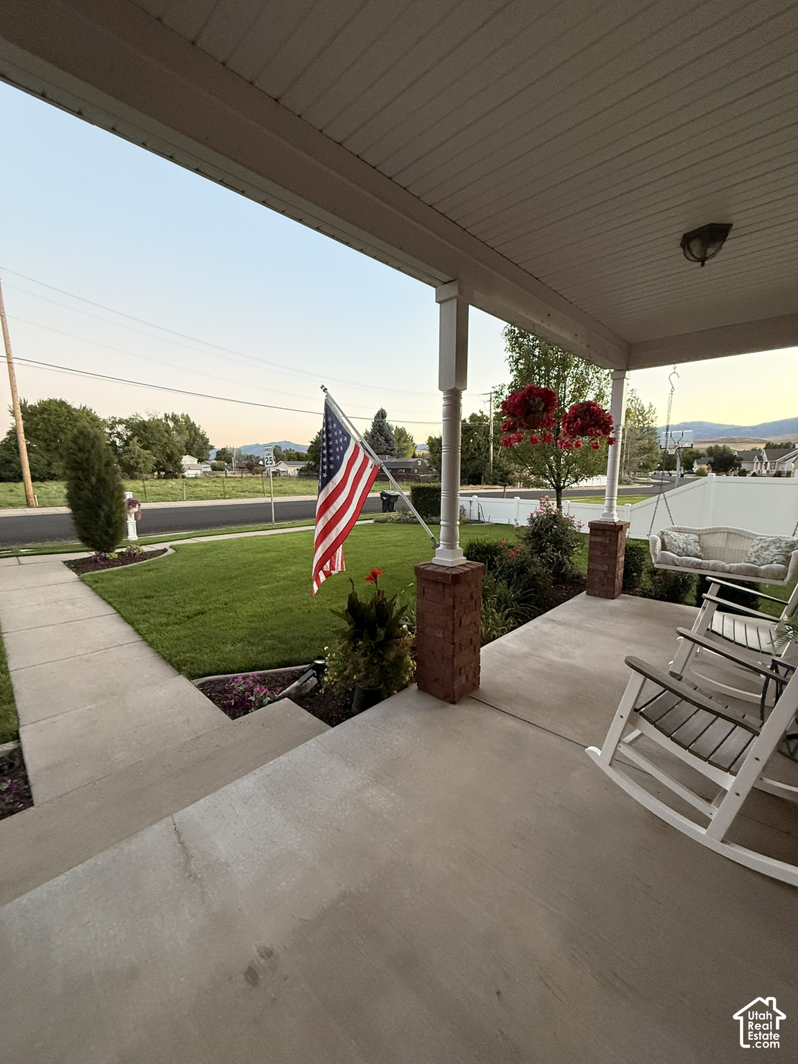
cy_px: 532
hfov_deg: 85.7
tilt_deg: -6.5
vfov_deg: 102.1
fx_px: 430
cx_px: 399
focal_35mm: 14
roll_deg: -0.8
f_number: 2.2
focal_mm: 2.22
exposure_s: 1/87
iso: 320
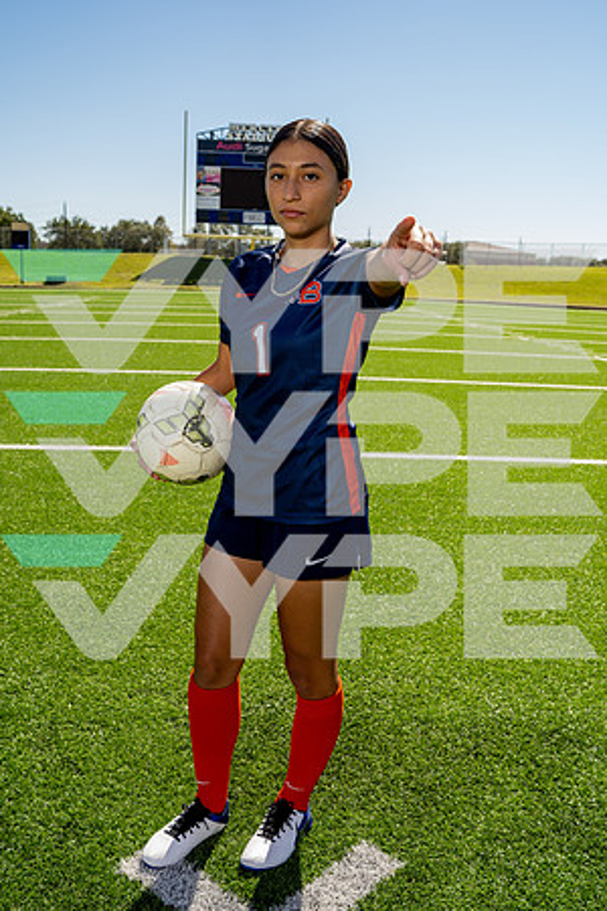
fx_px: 885
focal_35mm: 35
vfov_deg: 54.4
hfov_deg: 37.9
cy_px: 456
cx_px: 304
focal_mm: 35
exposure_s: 1/250
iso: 80
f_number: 6.3
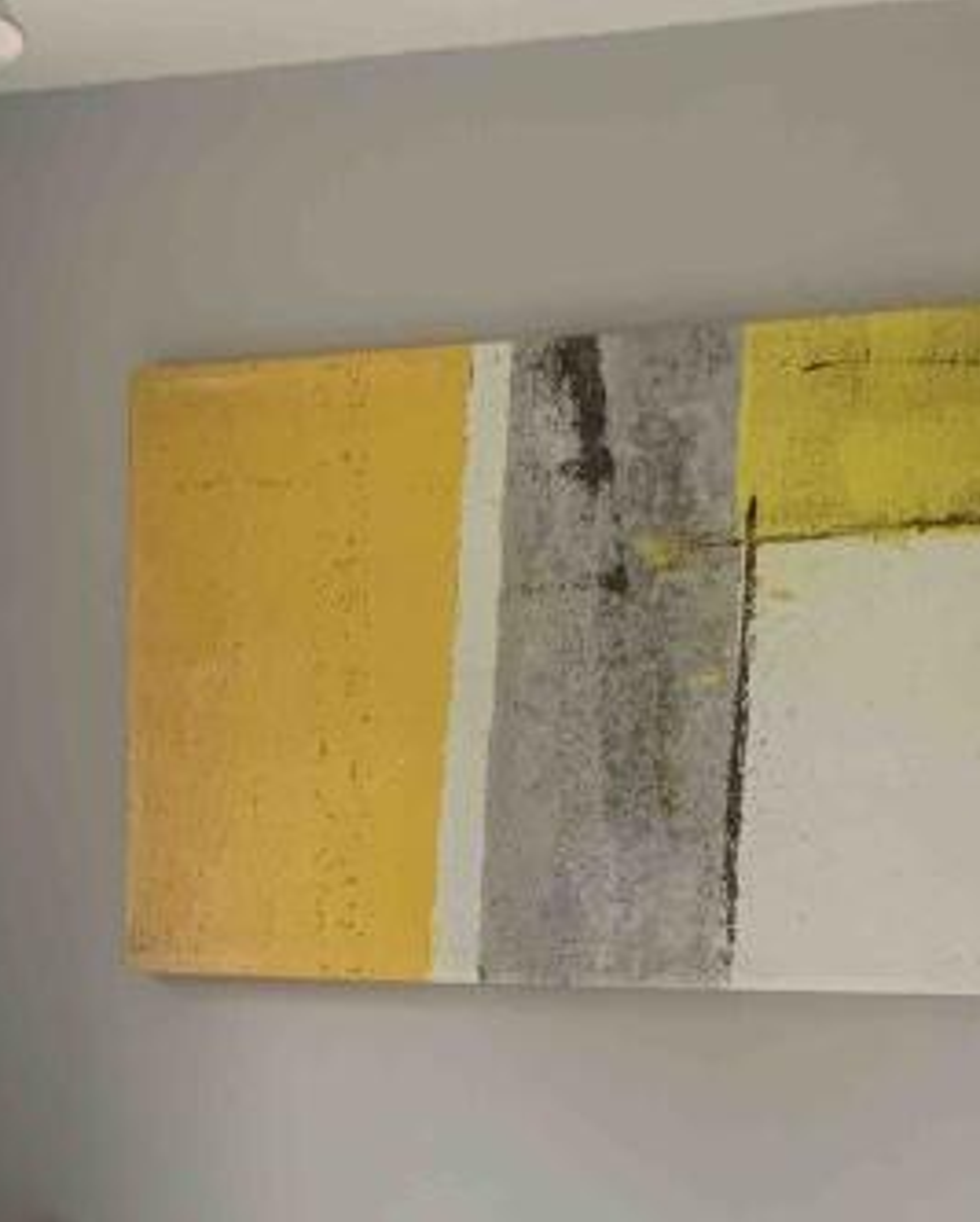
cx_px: 257
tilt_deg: -8.4
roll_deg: -1.5
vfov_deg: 20.7
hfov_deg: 17.6
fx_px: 3150
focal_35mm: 87
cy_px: 1405
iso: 125
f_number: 1.8
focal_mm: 3
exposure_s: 1/60
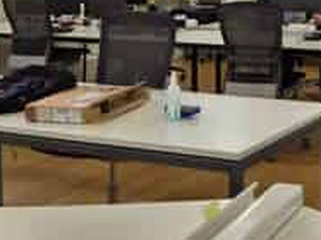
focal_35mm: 81
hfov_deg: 23.2
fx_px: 751
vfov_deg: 17.4
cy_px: -40
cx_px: 321
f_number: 1.8
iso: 80
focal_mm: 5.4
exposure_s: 1/100
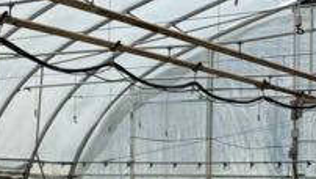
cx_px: -241
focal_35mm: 108
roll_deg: +0.1
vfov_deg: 11.1
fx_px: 906
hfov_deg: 16.7
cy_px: 202
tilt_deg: +0.1
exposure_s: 1/9091
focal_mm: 6.76
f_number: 1.78
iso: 80
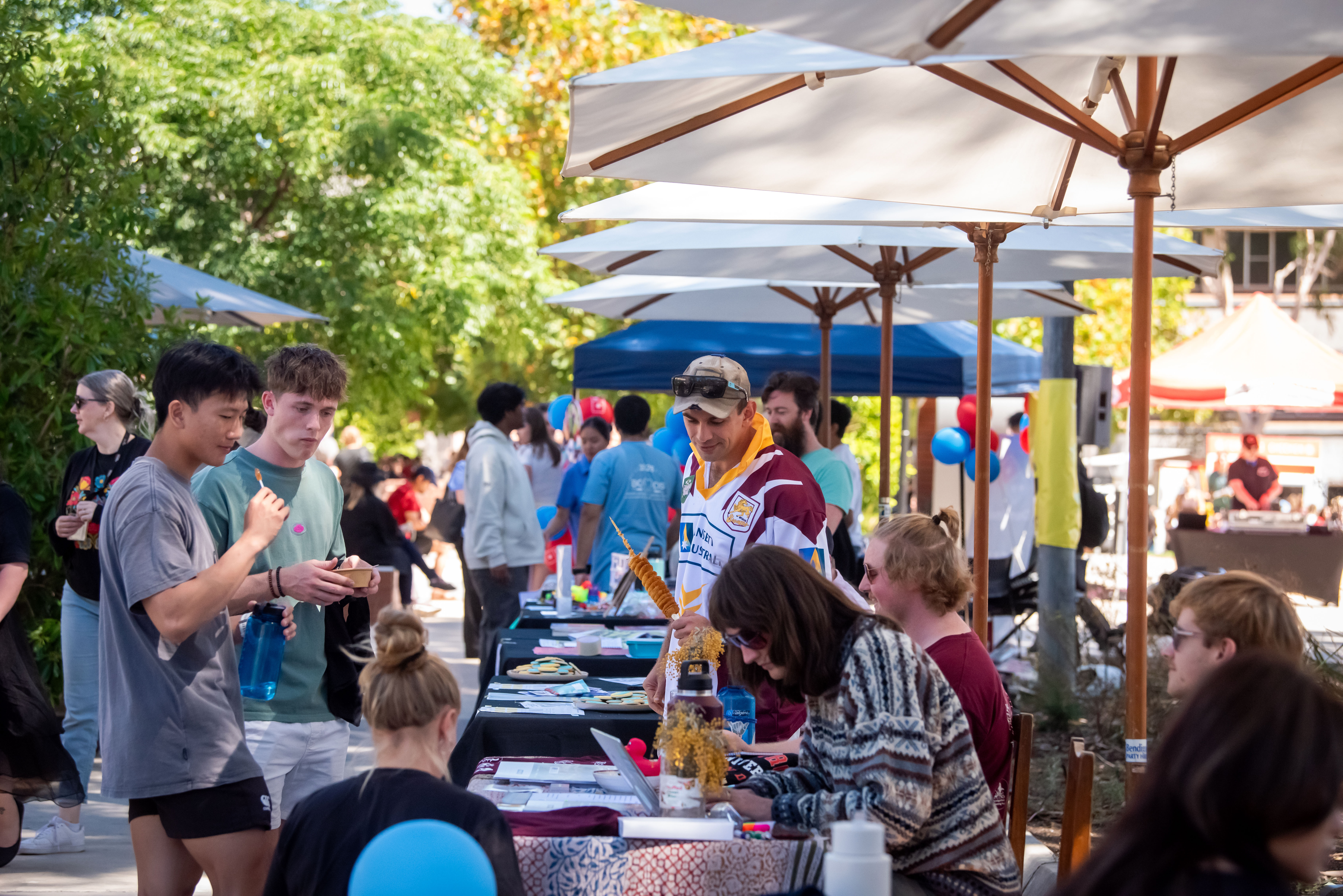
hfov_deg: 19.5
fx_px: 3918
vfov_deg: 13.1
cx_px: 672
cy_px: 448
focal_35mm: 105
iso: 3200
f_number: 4.5
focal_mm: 105
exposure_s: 1/3200
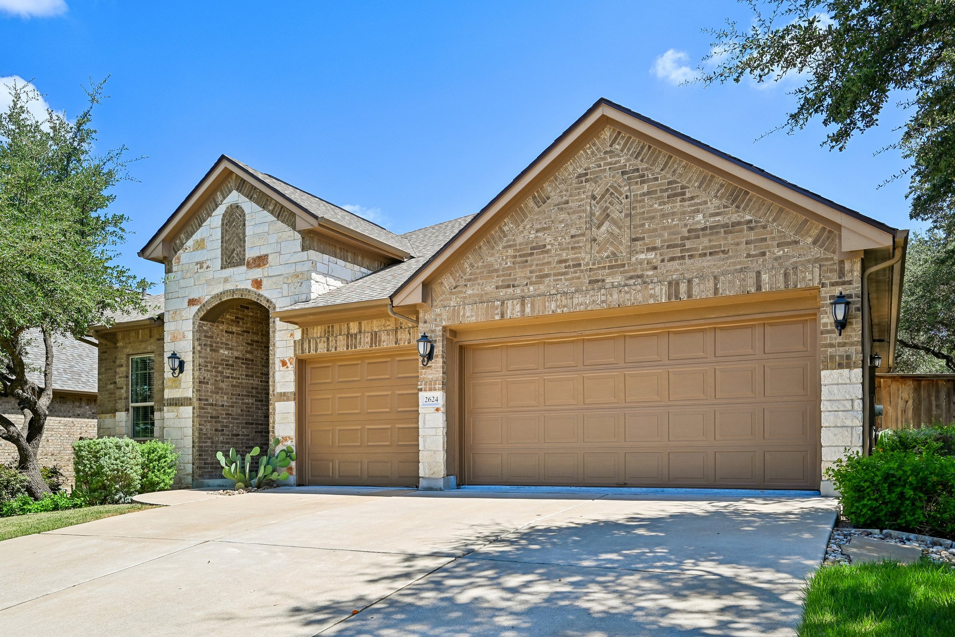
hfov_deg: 70.4
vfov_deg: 50.4
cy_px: 318
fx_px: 676
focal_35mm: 26
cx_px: 478
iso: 100
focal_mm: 25.5
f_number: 8
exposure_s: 1/320
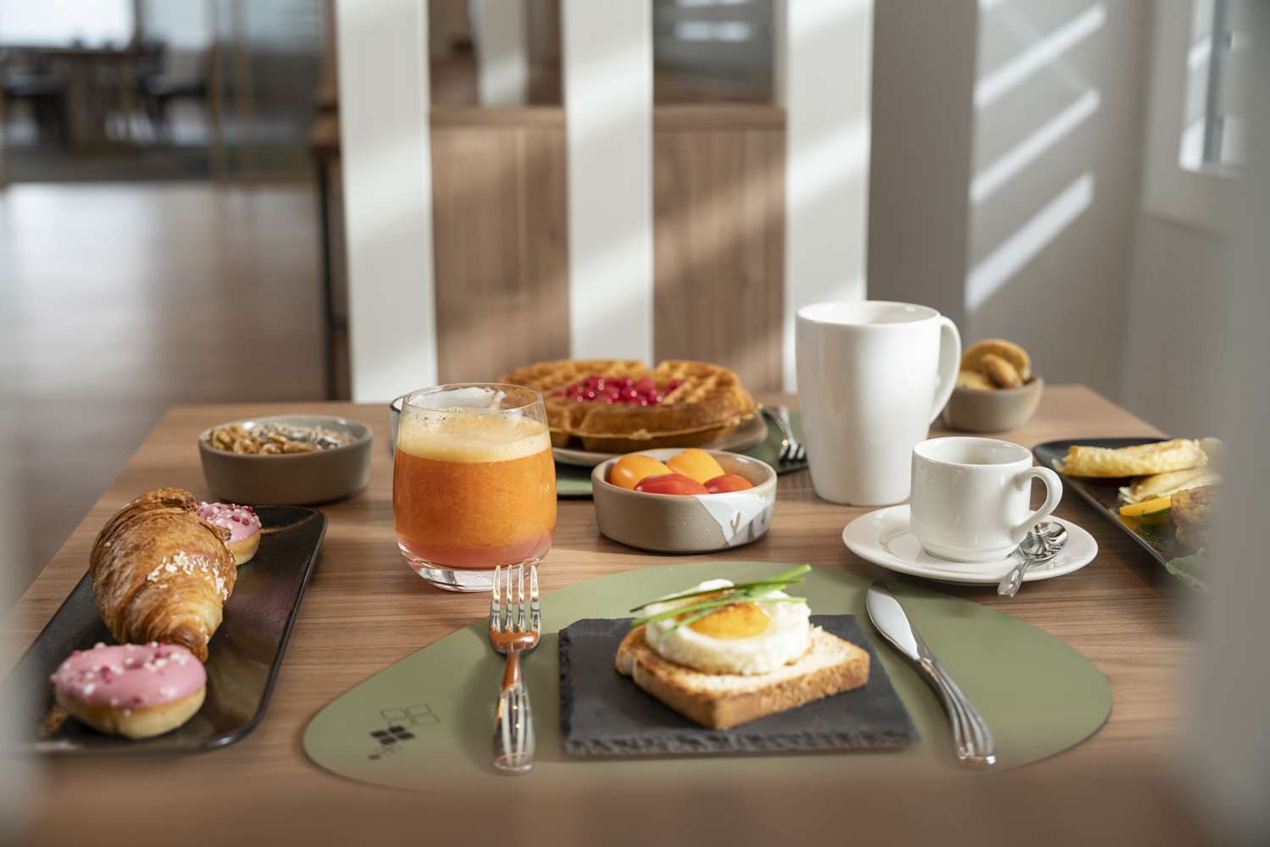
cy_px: 424
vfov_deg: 28.7
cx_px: 635
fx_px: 1655
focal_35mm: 47
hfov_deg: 42.0
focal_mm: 46.9
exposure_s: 1/100
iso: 250
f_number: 4.5
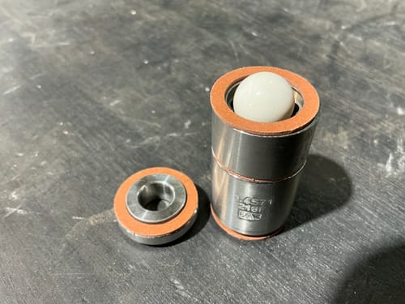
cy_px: 152
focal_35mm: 28
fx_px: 328
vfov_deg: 49.7
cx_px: 202
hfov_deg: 63.4
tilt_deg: -45.4
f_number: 1.8
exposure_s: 1/50
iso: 200
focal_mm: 3
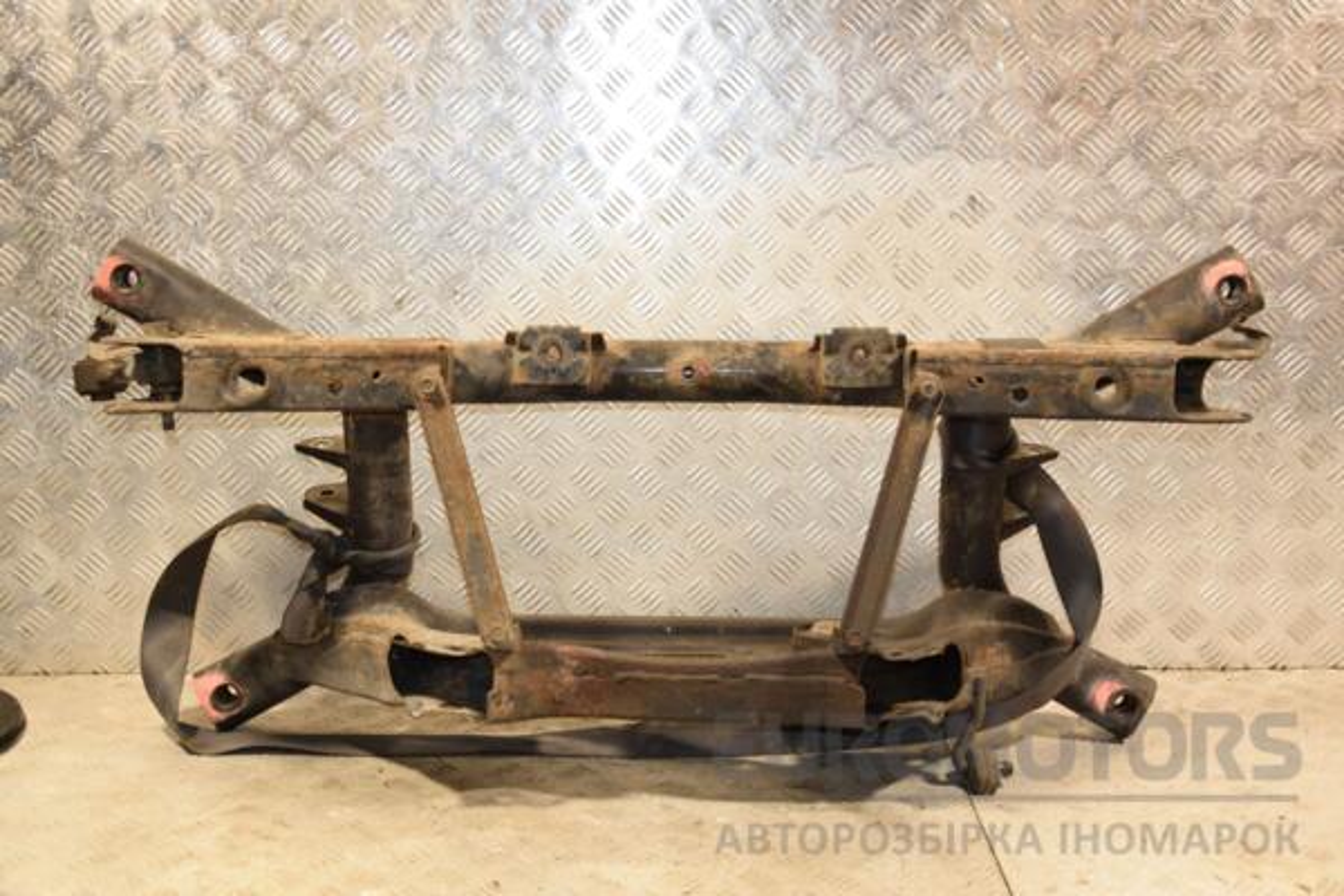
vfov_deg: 28.1
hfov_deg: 41.1
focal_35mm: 48
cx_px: 672
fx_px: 1792
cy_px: 448
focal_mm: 32
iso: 800
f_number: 5
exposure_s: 1/125
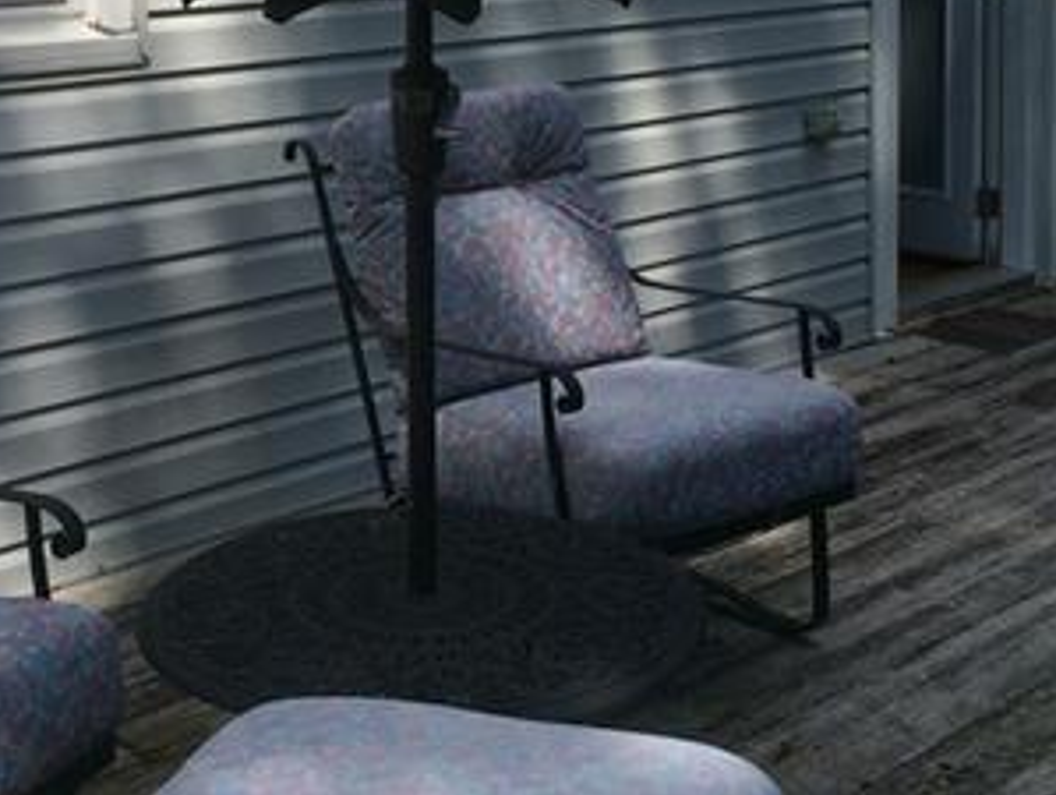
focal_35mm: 62
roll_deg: +1.2
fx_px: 1894
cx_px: 441
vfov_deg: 23.0
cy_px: 67
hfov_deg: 31.1
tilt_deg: -5.1
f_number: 2.2
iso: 32
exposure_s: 1/1953
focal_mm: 4.15
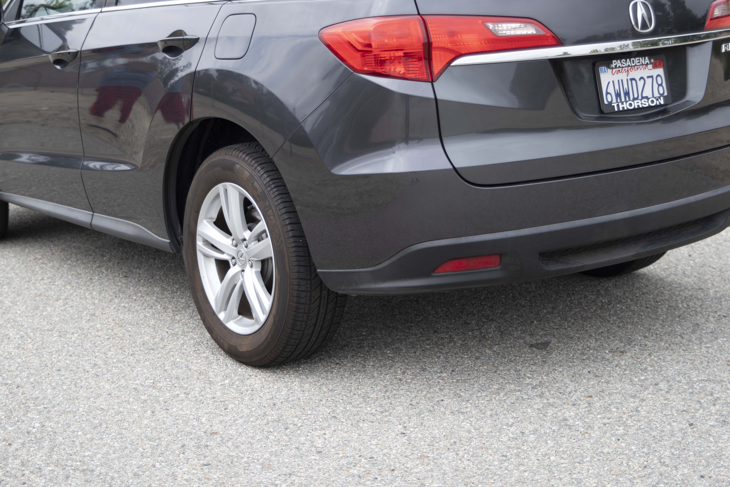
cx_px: 345
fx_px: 1277
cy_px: 136
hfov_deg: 31.9
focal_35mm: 63
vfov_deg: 21.4
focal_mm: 43
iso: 100
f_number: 2.8
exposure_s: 1/640
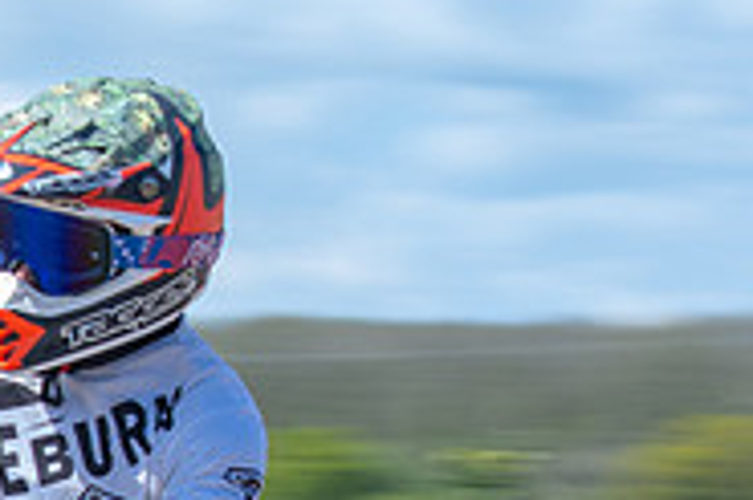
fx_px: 8631
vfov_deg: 3.3
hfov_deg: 5.0
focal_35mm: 413
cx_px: -447
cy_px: 671
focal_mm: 70
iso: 200
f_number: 8
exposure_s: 1/160
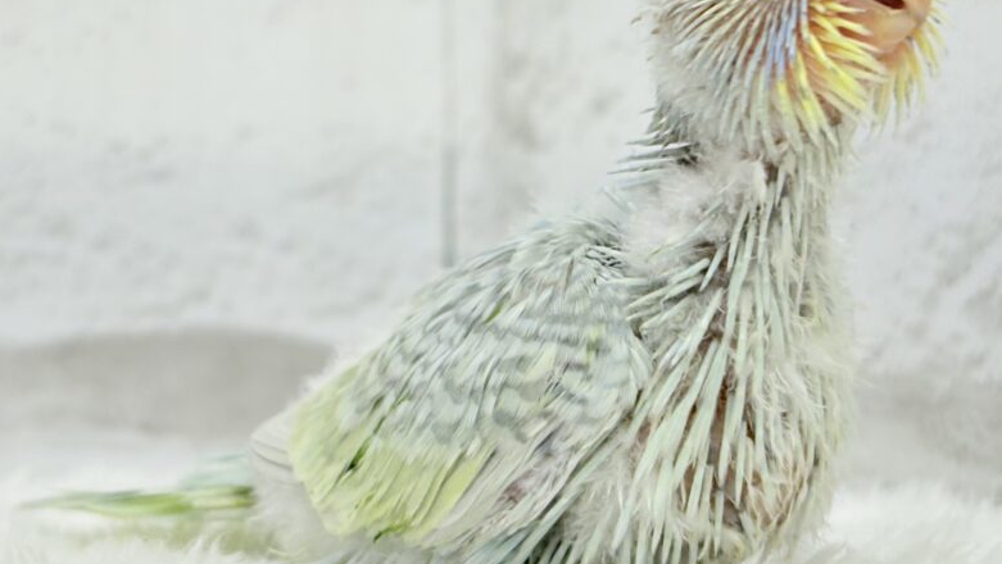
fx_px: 2312
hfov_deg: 24.4
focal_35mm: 87
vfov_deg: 13.9
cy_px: 236
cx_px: 453
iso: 64
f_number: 1.6
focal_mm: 5.96
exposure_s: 1/100
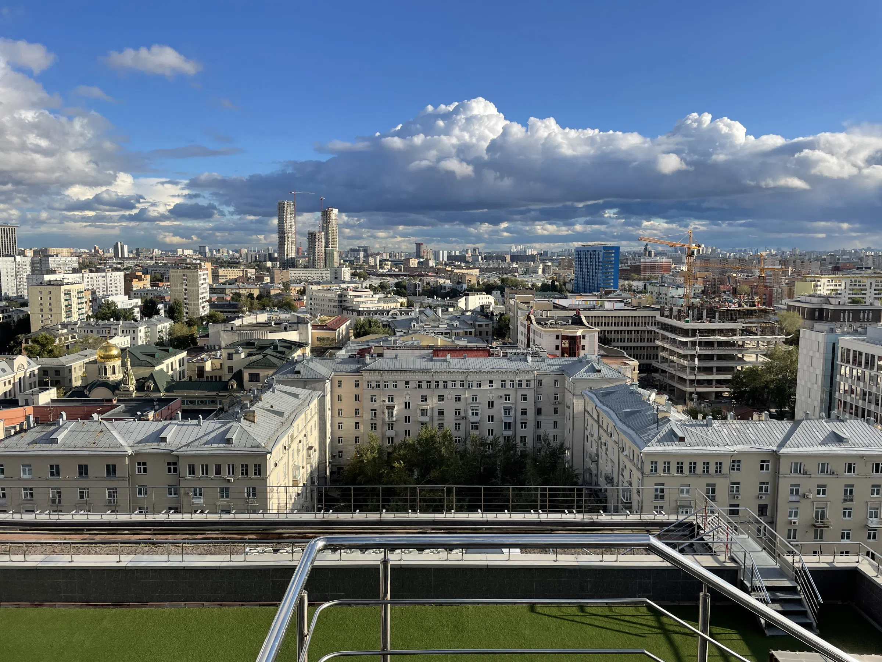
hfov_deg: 67.3
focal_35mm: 26
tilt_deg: -4.0
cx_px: 441
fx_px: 662
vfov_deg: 53.1
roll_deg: +0.4
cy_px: 331
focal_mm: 4.2
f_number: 1.6
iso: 32
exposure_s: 1/3040
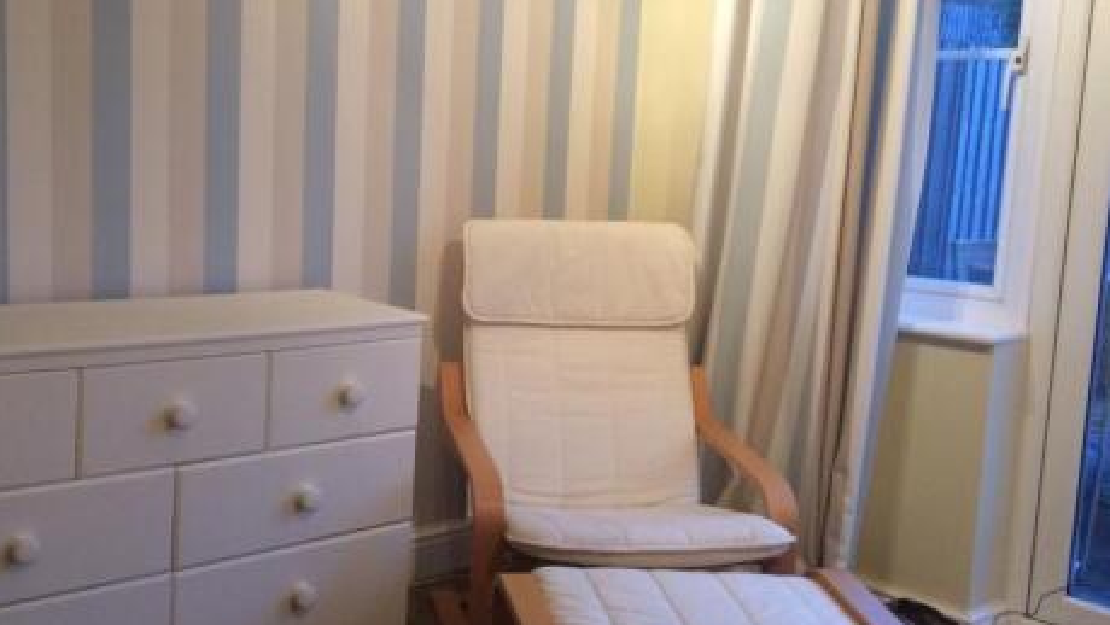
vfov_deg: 29.7
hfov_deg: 50.0
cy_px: 291
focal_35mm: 40
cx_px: 423
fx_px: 1178
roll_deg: -3.1
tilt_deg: -8.1
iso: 250
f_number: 2.2
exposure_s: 1/33
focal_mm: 4.15
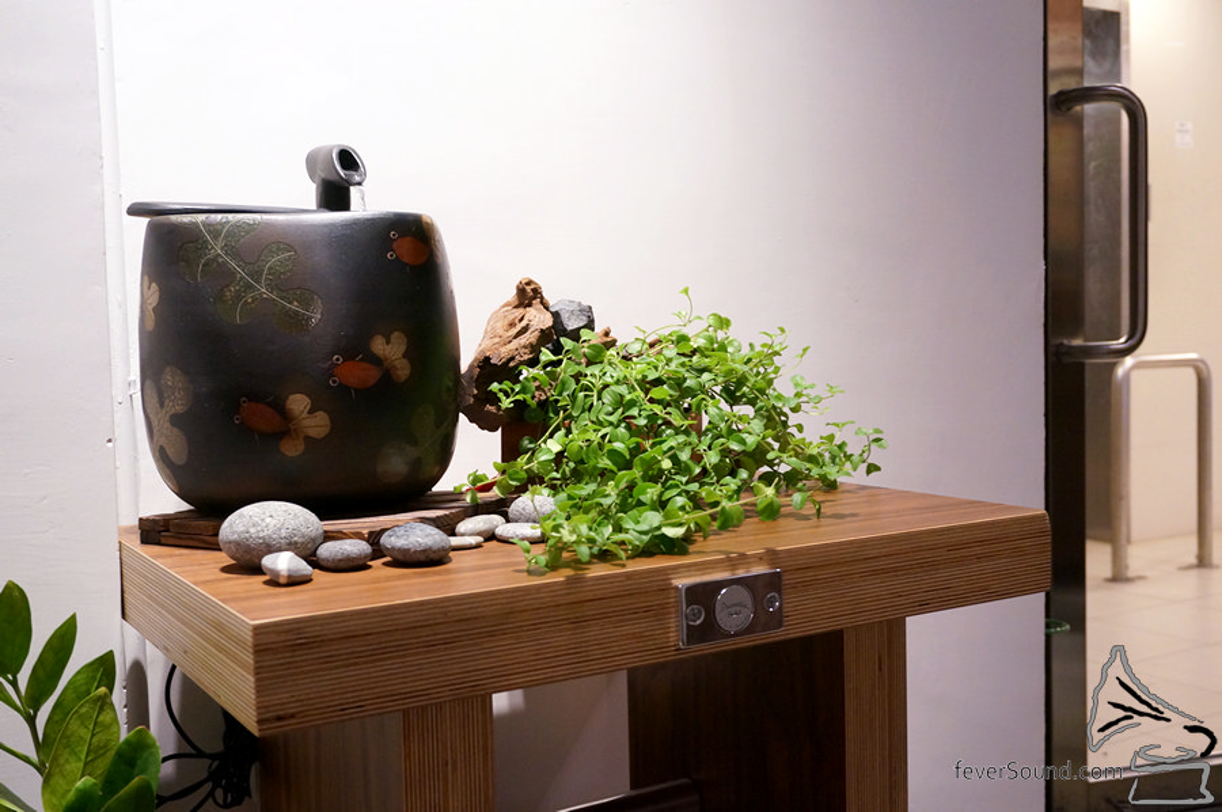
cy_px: 406
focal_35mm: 39
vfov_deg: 34.1
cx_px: 611
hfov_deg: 49.6
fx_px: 1322
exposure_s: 1/30
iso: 1600
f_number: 4.5
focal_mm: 26
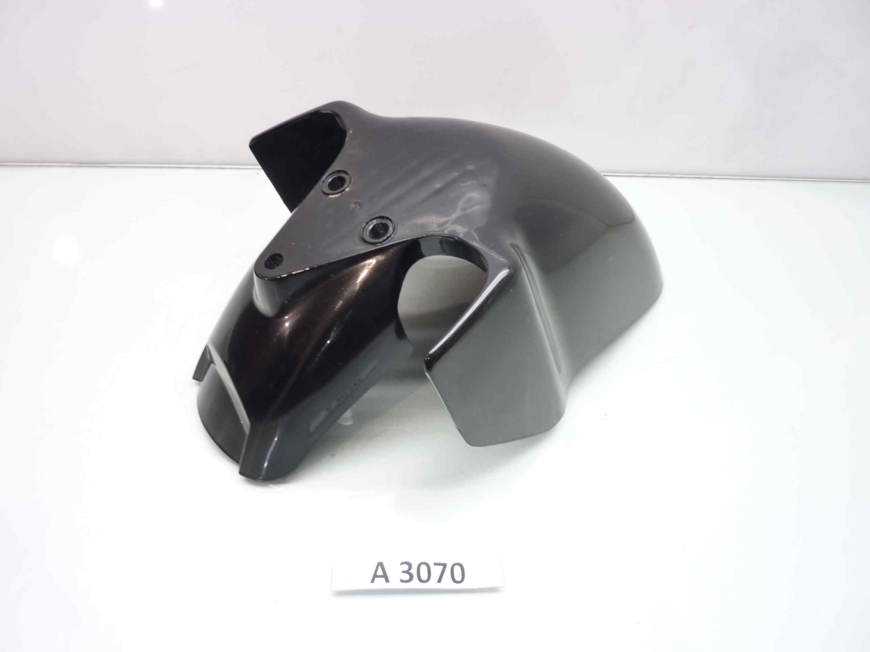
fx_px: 628
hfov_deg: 69.4
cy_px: 326
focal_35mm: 25
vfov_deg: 54.9
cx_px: 435
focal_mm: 4.1
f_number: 3.3
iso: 125
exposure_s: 1/8
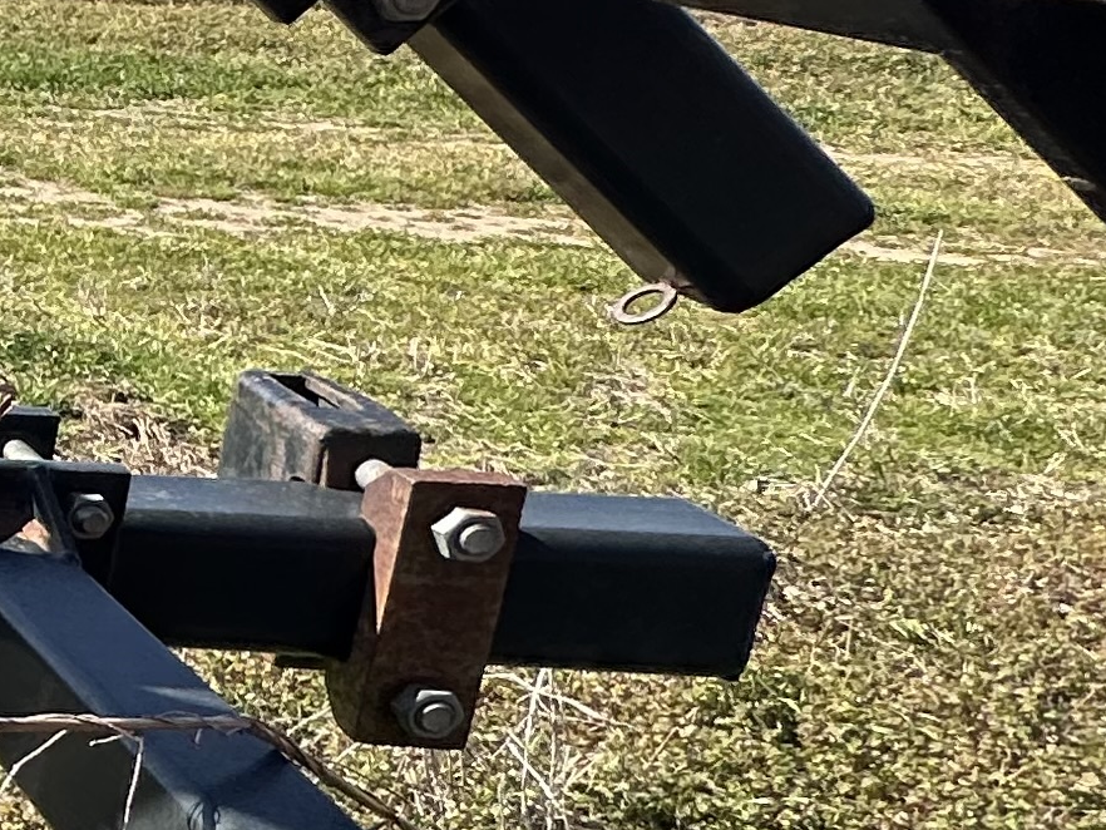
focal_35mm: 64
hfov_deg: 18.1
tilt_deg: -13.7
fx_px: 2045
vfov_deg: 22.9
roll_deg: +0.0
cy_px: 301
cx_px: -1189
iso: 40
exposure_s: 1/1289
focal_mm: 2.22
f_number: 2.2
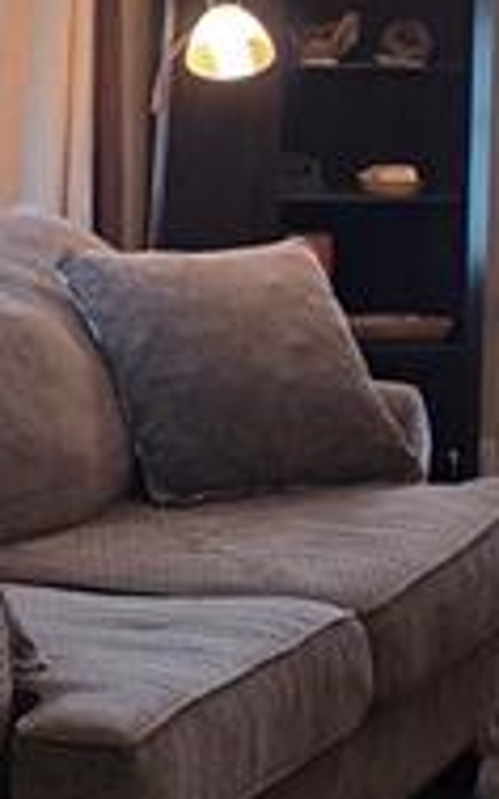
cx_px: -575
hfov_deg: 9.2
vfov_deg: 15.6
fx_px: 2874
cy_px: 85
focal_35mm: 132
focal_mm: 6.3
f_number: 1.7
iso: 320
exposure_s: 1/120
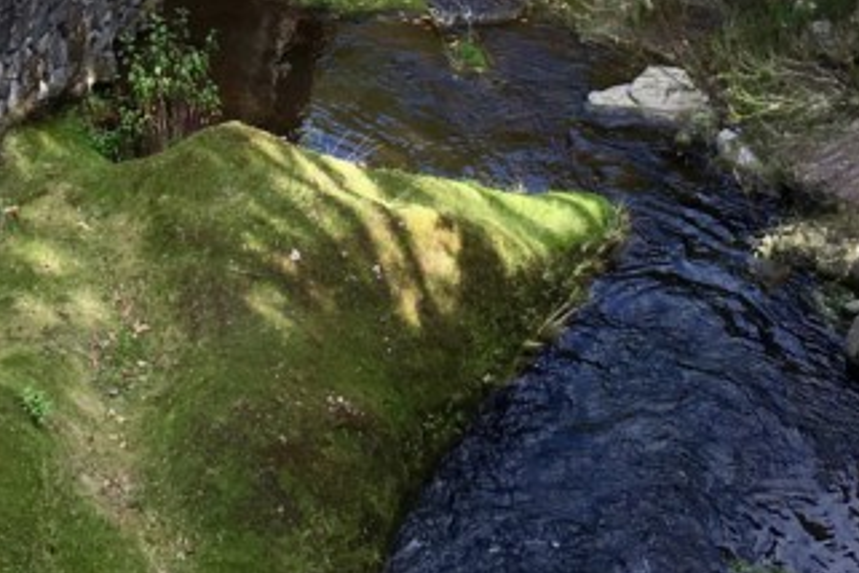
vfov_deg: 13.7
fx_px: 2290
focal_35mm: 96
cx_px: 248
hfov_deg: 21.1
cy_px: -189
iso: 25
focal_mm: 4.15
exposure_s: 1/351
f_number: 2.2
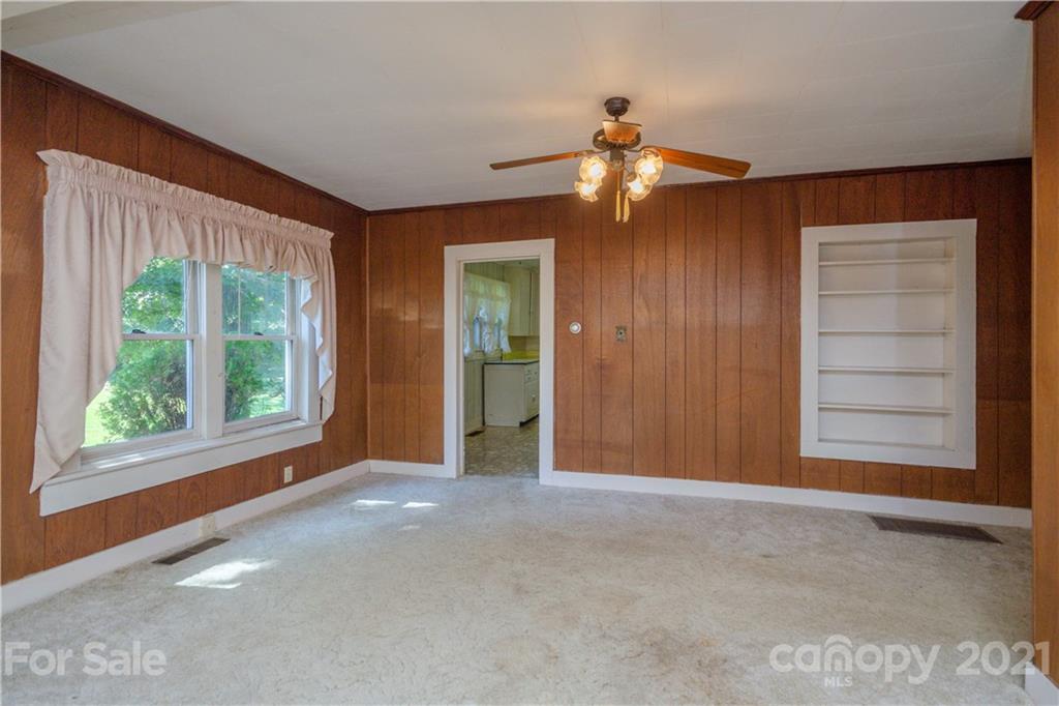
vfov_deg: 72.0
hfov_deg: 95.0
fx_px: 485
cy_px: 353
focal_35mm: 16
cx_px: 530
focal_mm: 11
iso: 320
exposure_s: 1/60
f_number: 6.3
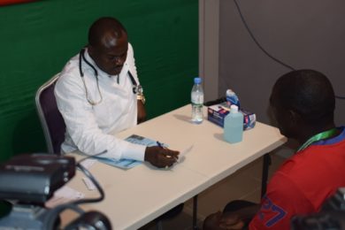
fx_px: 374
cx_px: 172
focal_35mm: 39
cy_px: 115
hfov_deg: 49.6
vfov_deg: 34.2
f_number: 4.5
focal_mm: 26
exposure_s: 1/80
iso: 800
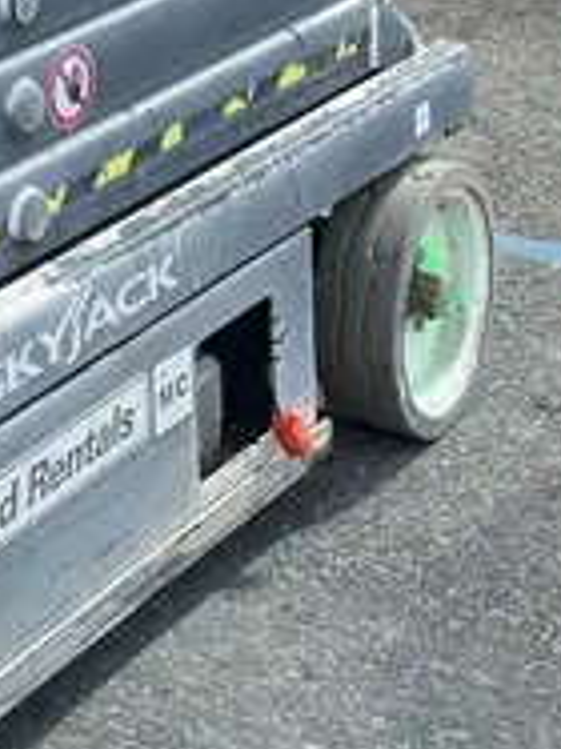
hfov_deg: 13.3
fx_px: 2207
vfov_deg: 18.0
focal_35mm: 102
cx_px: -393
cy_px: -218
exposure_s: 1/1247
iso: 32
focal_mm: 4.2
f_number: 1.6
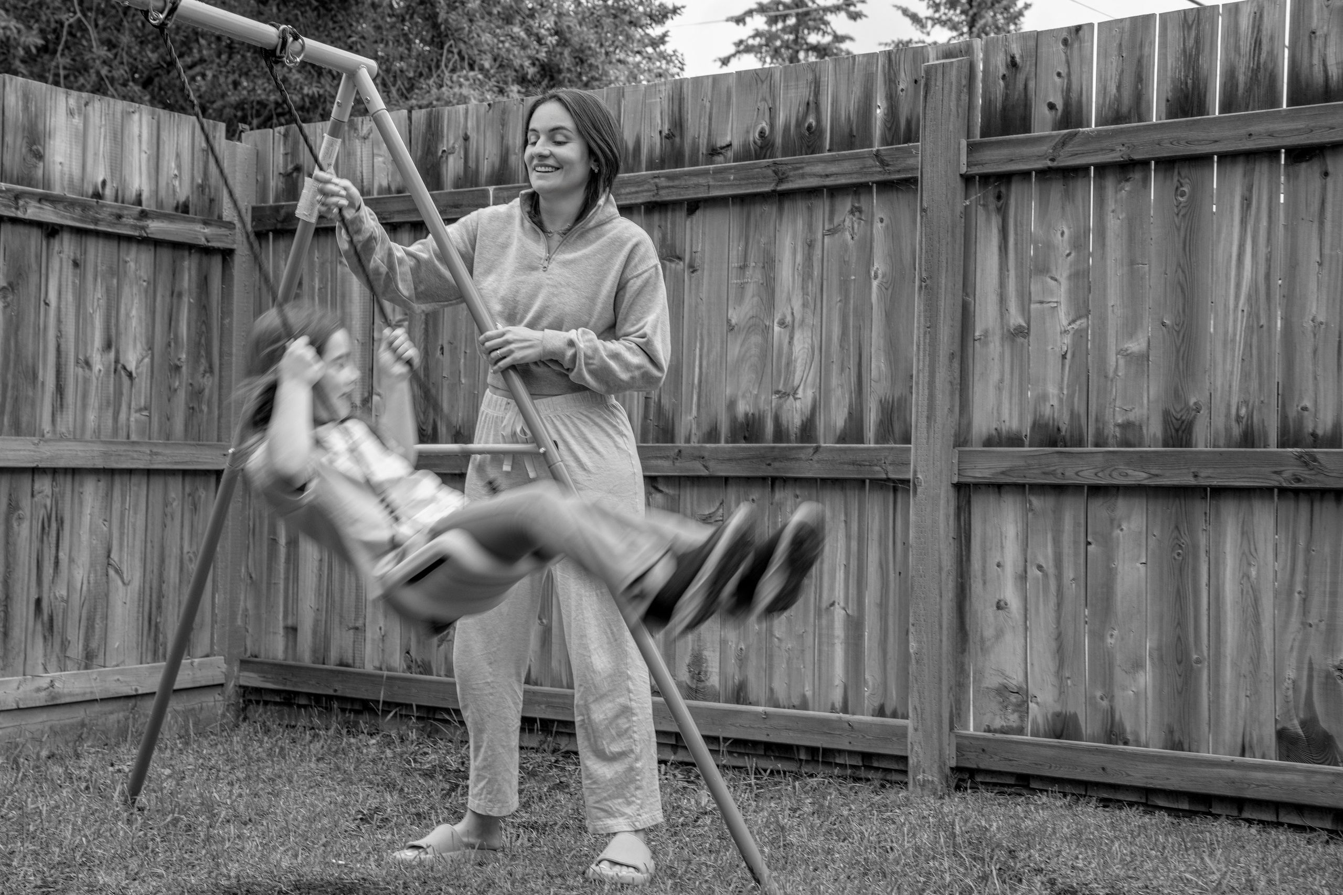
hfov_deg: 45.4
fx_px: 1604
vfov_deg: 31.2
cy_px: 448
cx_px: 672
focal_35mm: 43
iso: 160
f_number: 5
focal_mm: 43
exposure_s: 1/100
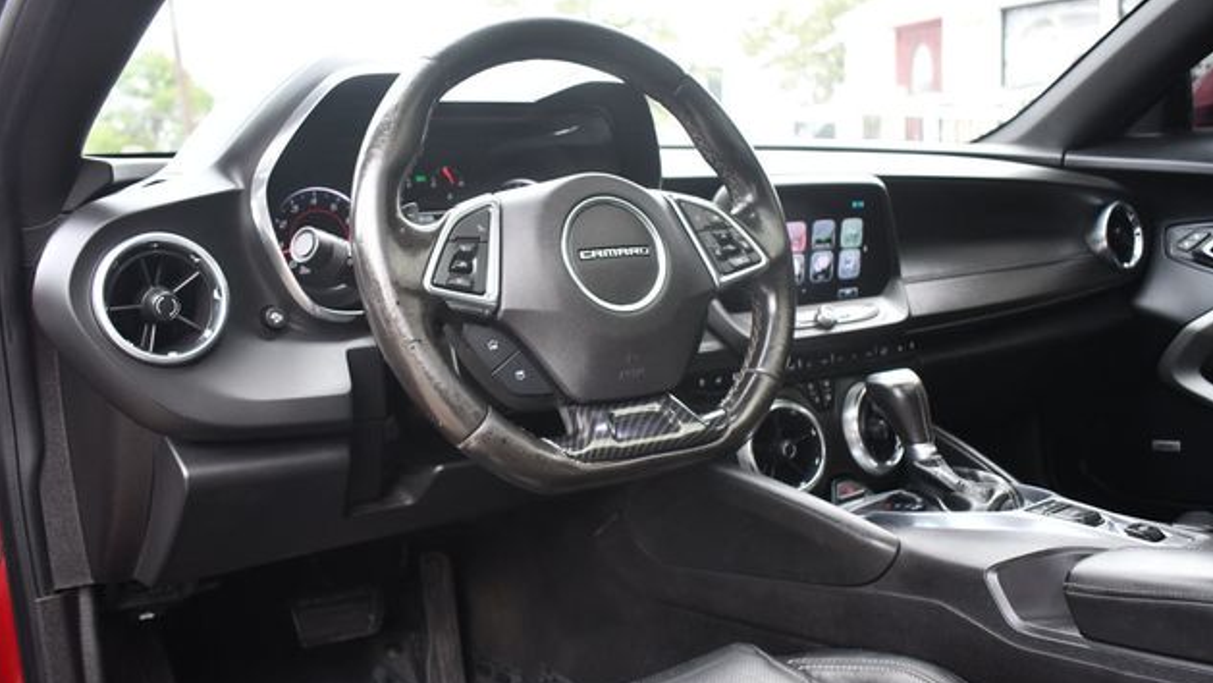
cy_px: 376
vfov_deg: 35.6
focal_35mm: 33
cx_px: 615
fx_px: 1062
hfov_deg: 59.5
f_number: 3.8
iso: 800
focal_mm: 21
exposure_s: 1/200
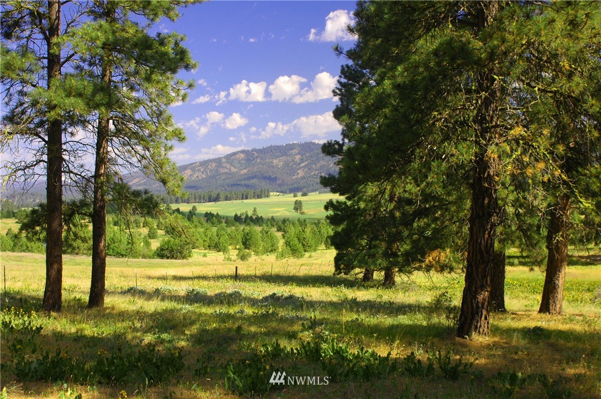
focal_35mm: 42
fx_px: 700
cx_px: 300
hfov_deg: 46.4
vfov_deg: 31.8
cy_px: 200
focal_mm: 28
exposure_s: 1/50
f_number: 10
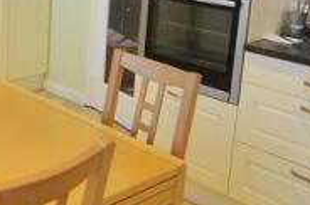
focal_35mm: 59
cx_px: 22
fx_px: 505
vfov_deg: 22.5
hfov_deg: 32.2
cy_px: 23
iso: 400
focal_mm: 11
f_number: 4.2
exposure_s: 1/80
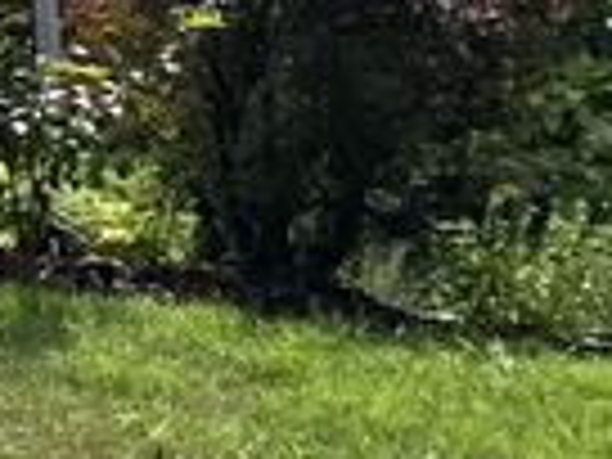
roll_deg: +0.2
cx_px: -968
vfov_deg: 7.3
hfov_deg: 8.9
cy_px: -468
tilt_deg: +11.7
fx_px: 3465
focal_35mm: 196
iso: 32
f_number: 1.8
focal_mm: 4.25
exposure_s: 1/6410
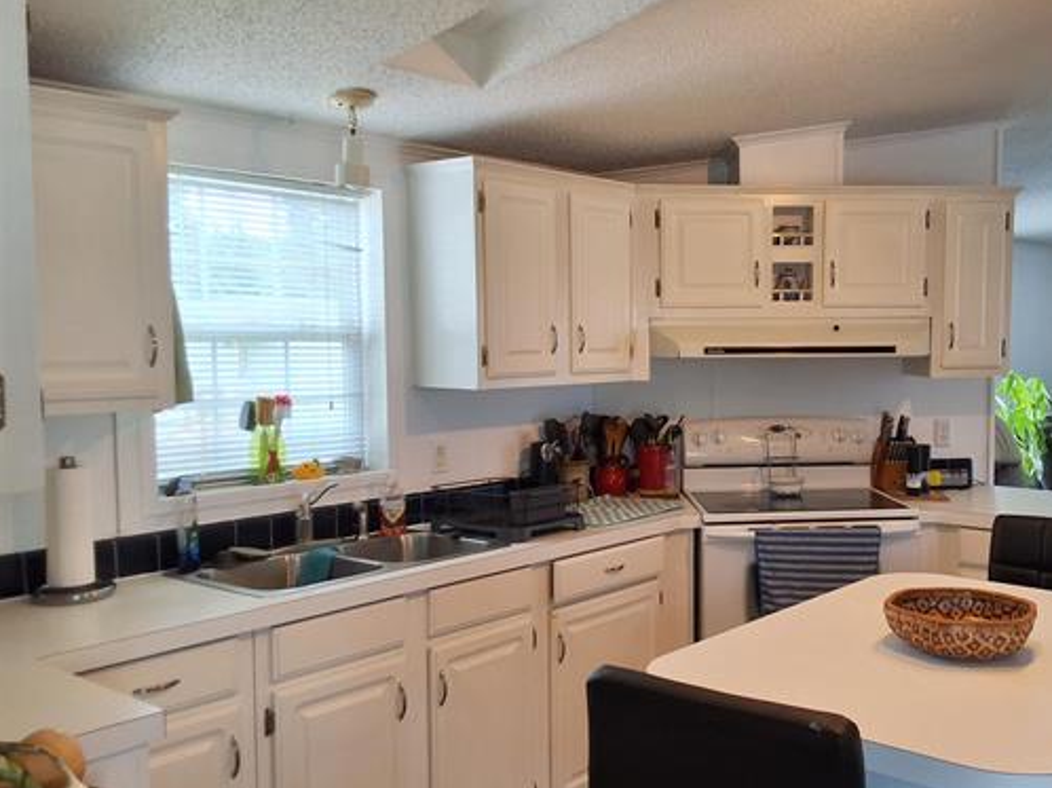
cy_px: 435
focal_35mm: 36
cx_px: 674
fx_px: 1094
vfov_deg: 39.6
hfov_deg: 50.7
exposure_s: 1/60
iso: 50
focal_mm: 2.91
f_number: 1.9
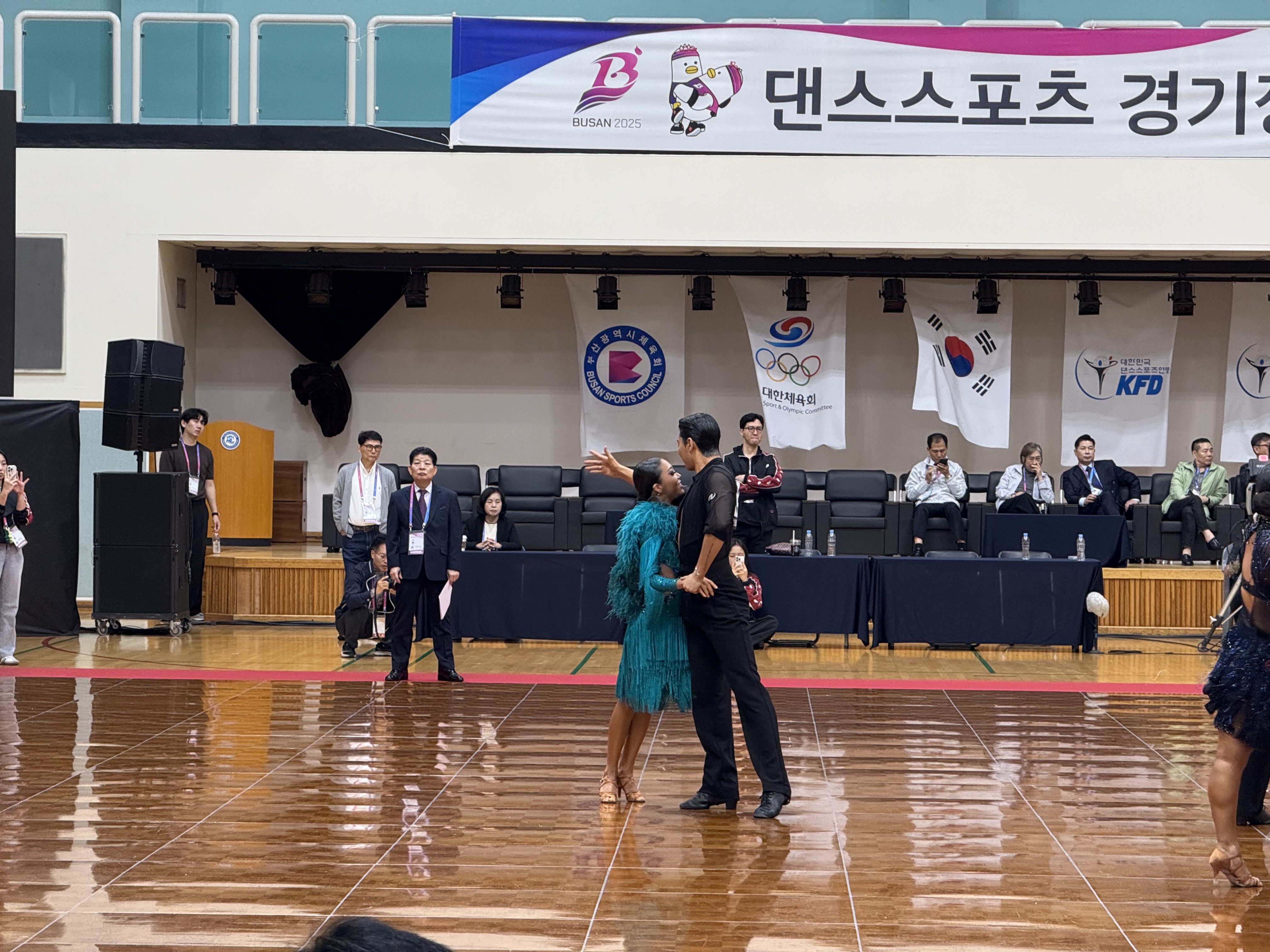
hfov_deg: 16.4
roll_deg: -0.9
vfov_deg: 12.3
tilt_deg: -0.6
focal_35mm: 120
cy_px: 476
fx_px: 4403
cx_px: 635
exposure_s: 1/60
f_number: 2.8
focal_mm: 15.66
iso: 200
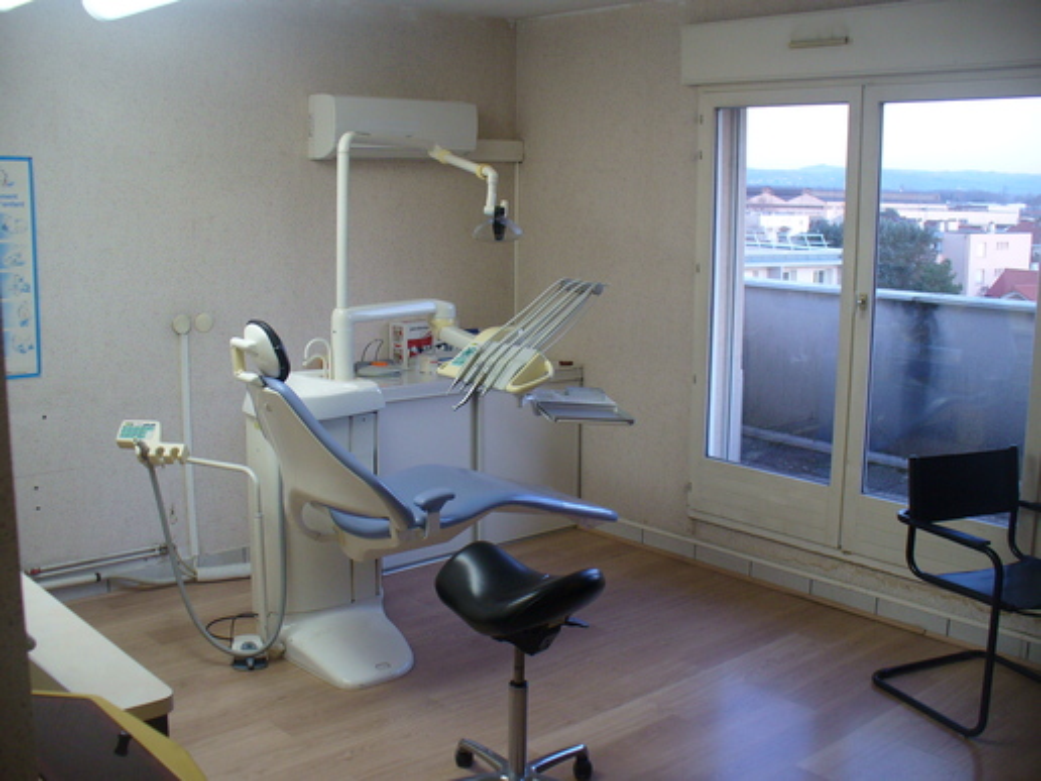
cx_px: 520
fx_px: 1113
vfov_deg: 38.7
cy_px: 390
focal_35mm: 37
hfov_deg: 50.1
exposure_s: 1/30
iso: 100
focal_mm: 6.1
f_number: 2.8
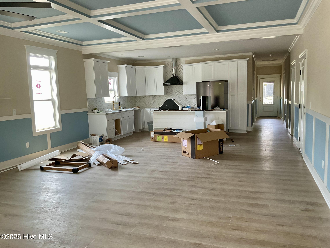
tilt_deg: -7.1
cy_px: 124
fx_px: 276
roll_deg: +0.9
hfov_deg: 61.7
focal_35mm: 29
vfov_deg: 48.2
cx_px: 165
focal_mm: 3
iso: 80
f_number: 1.8
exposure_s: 1/60
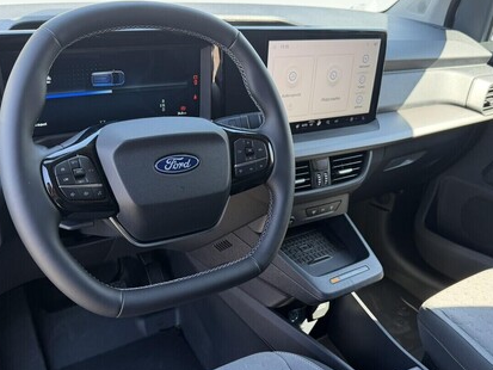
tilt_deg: -28.7
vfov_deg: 44.1
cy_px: 201
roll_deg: -7.0
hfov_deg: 56.8
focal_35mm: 32
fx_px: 456
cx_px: 253
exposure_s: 1/185
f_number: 1.78
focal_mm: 6.76
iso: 100
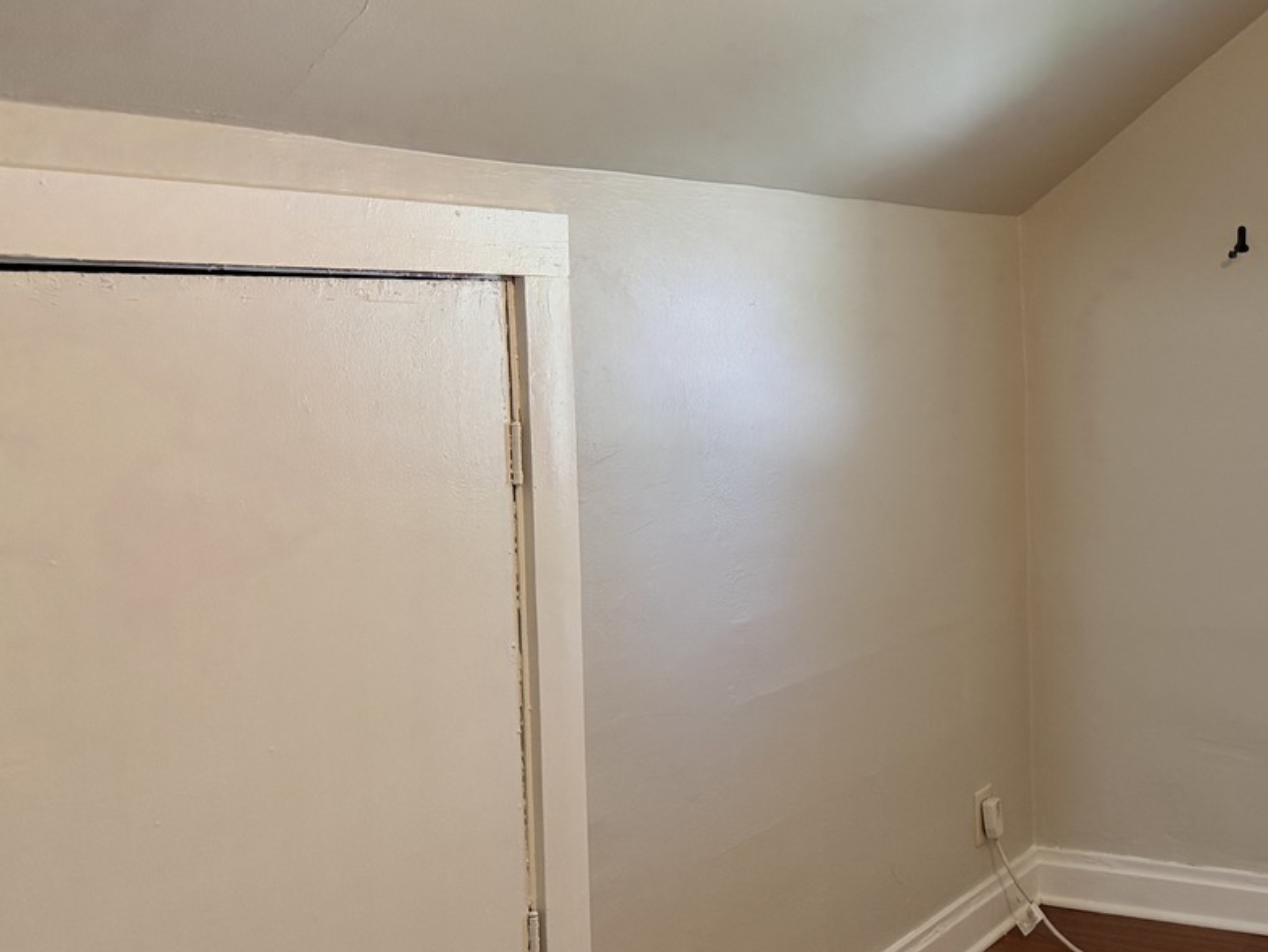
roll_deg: +1.7
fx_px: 1612
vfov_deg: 32.9
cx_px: 1113
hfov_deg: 40.1
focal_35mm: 44
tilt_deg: -2.8
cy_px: 444
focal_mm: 6.76
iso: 250
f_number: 1.78
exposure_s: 1/60
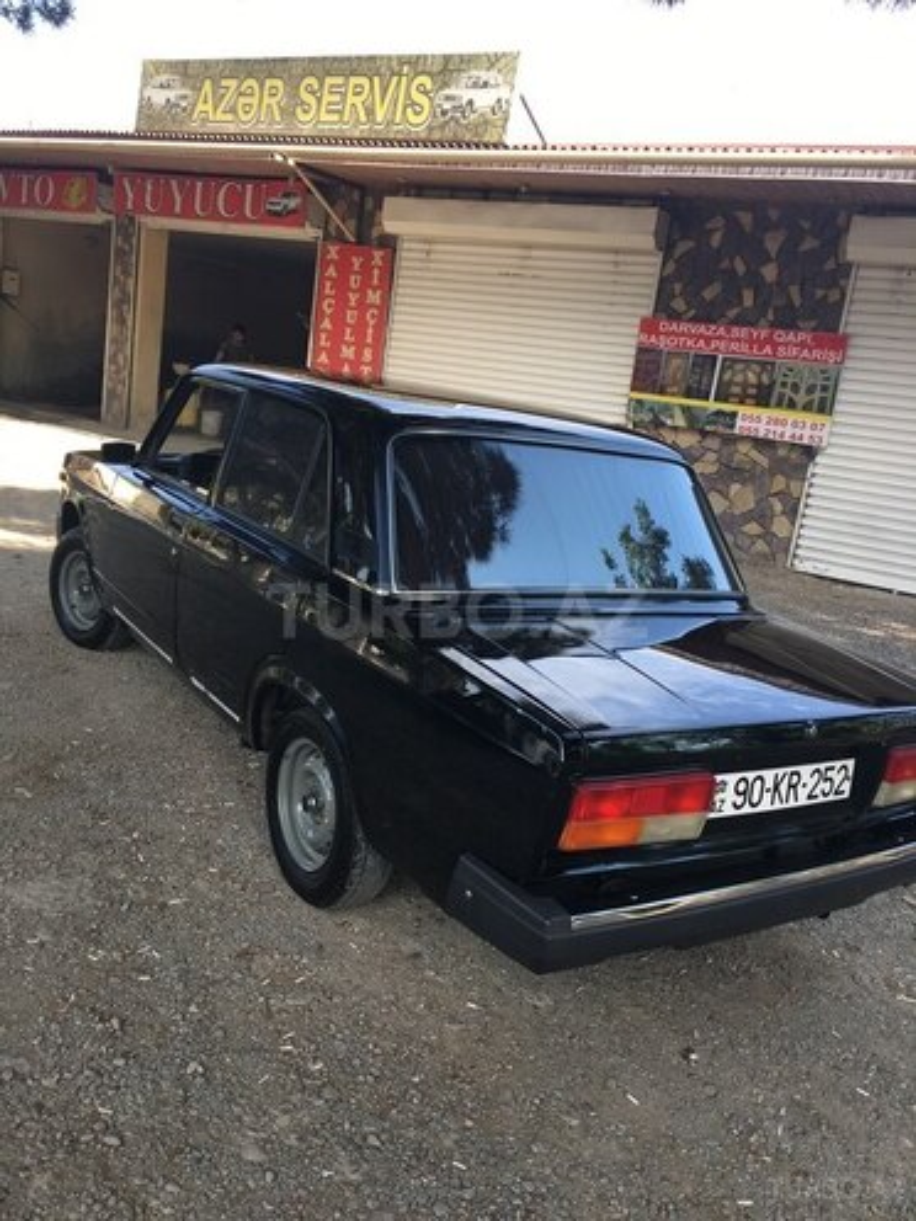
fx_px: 1023
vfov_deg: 61.7
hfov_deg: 48.2
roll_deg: -8.9
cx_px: 458
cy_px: 610
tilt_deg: -13.2
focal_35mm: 29
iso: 25
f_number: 2.2
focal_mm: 4.15
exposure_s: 1/227
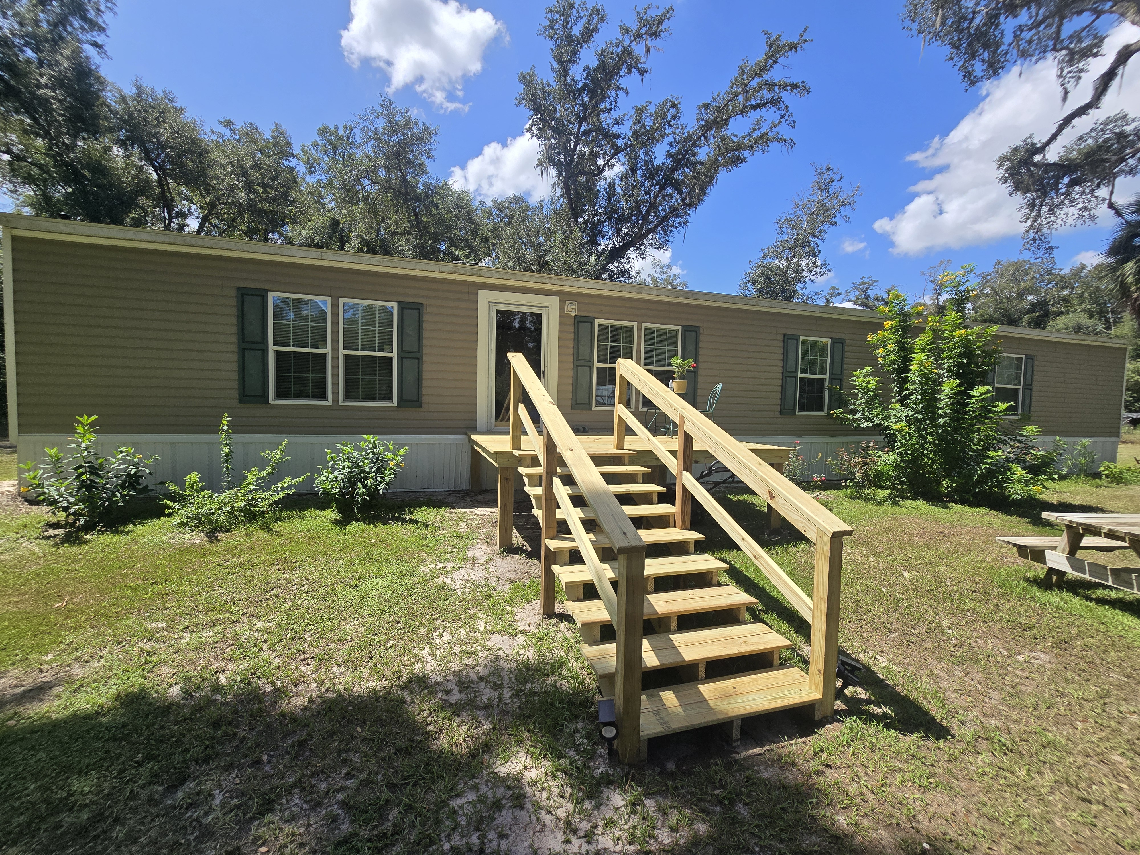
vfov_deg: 89.9
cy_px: 428
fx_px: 428
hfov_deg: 106.2
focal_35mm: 13
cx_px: 570
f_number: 2.2
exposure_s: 1/1904
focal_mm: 2.2
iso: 50
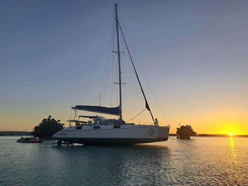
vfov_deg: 56.8
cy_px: 93
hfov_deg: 71.6
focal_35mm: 24
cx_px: 124
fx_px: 172
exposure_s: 1/589
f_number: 1.8
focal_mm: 5.23
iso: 50
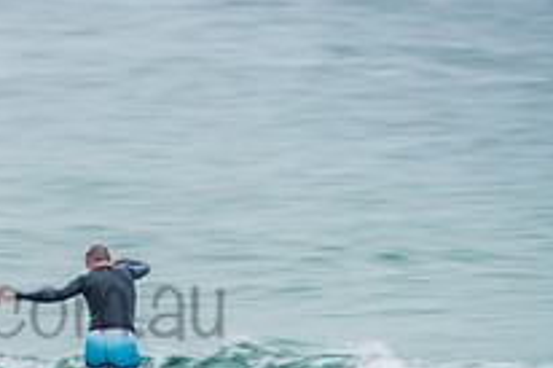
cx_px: 116
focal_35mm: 1725
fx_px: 26476
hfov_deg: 1.2
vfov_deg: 0.8
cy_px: 392
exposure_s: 1/25
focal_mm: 500
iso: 64
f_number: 7.1
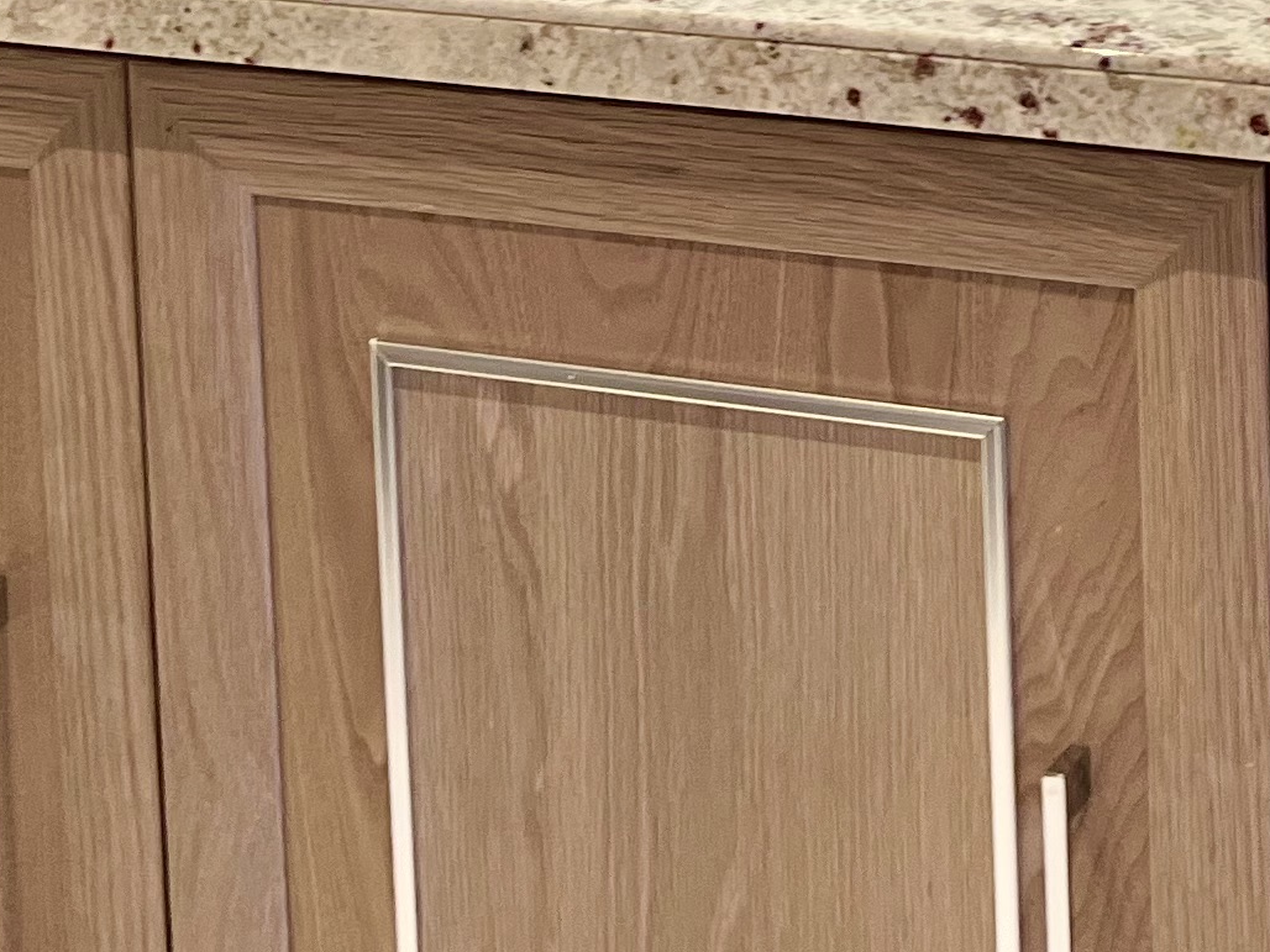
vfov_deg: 13.2
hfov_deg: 18.8
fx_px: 3742
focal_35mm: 102
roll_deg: +1.2
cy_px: -694
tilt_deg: -6.4
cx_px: 1228
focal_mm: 5.7
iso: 80
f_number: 1.5
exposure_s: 1/60
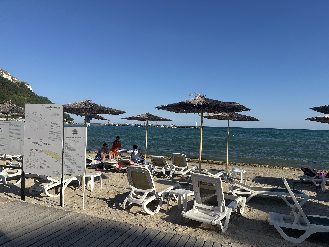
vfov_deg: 56.8
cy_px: 124
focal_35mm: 24
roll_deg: -1.6
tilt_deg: +0.3
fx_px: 228
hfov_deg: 71.6
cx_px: 164
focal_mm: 6.86
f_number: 1.78
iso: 80
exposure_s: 1/7042
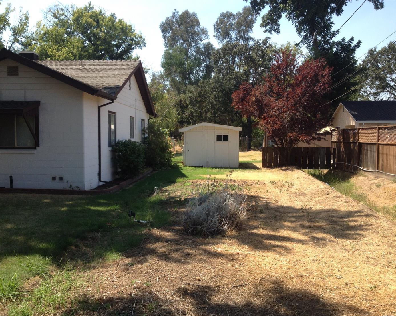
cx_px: 196
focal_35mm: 37
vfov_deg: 40.1
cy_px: 160
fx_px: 434
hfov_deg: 49.1
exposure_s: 1/876
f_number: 2.4
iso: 50
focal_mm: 4.28
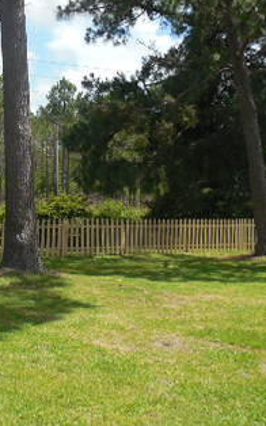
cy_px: 167
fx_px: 627
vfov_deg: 37.4
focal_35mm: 54
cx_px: 26
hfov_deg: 23.3
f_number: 3.3
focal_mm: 4.5
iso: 125
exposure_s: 1/800
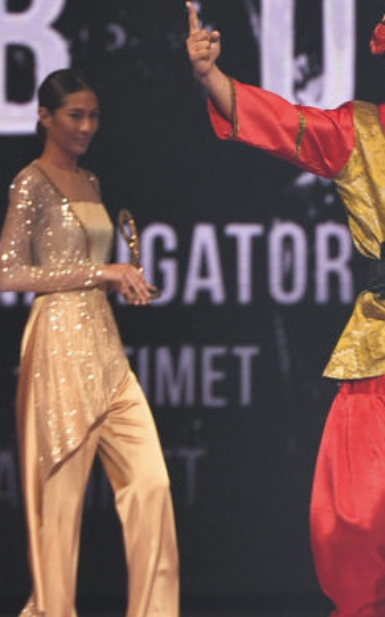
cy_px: 261
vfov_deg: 5.9
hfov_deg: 3.7
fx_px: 5996
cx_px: 414
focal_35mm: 357
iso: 640
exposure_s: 1/250
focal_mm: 200
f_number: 3.2
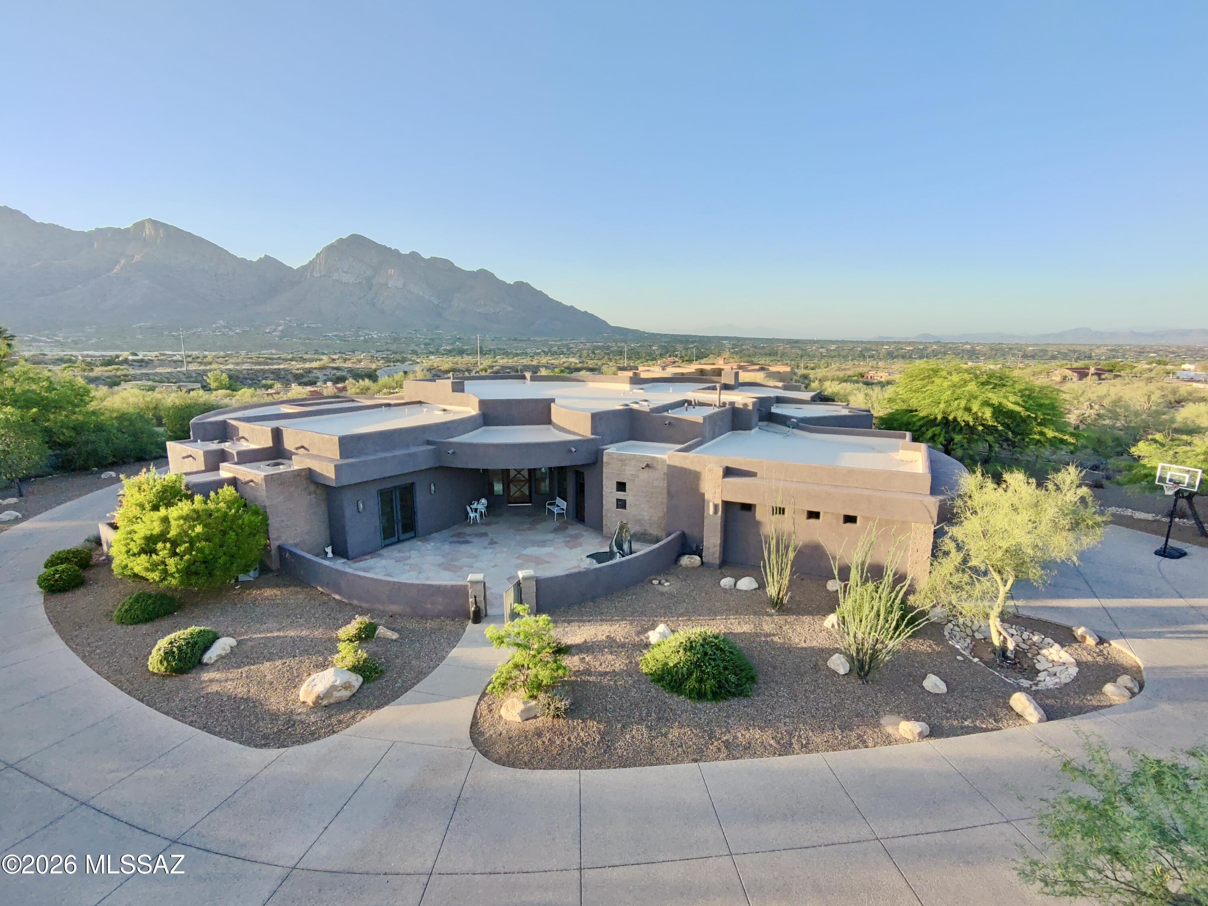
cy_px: 453
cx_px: 604
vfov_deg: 74.7
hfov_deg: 91.0
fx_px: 593
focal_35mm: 17
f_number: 2.8
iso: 100
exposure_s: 1/273
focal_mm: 17
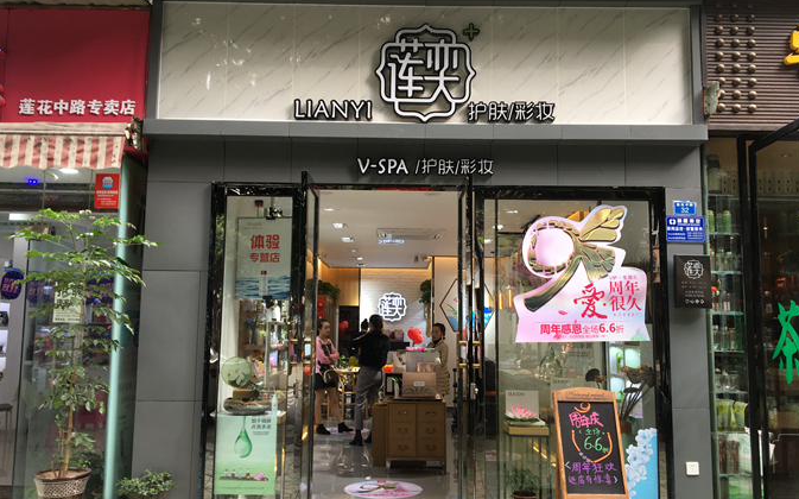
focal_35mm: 31
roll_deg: -1.0
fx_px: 675
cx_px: 400
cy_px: 260
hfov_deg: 61.3
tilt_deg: +6.4
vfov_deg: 40.6
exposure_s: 1/50
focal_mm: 4.15
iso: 25
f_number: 2.2
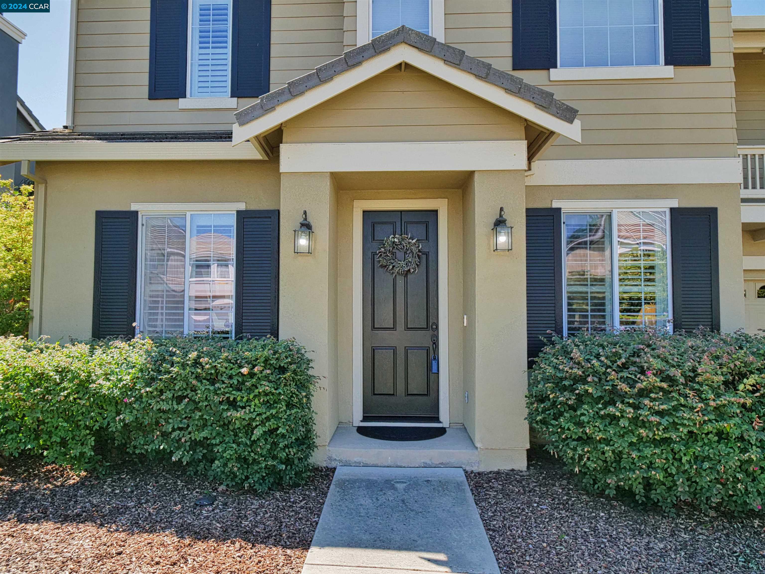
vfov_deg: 61.1
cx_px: 382
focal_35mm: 22
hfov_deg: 76.4
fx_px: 486
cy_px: 287
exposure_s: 1/1600
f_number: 3.5
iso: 400
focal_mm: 11
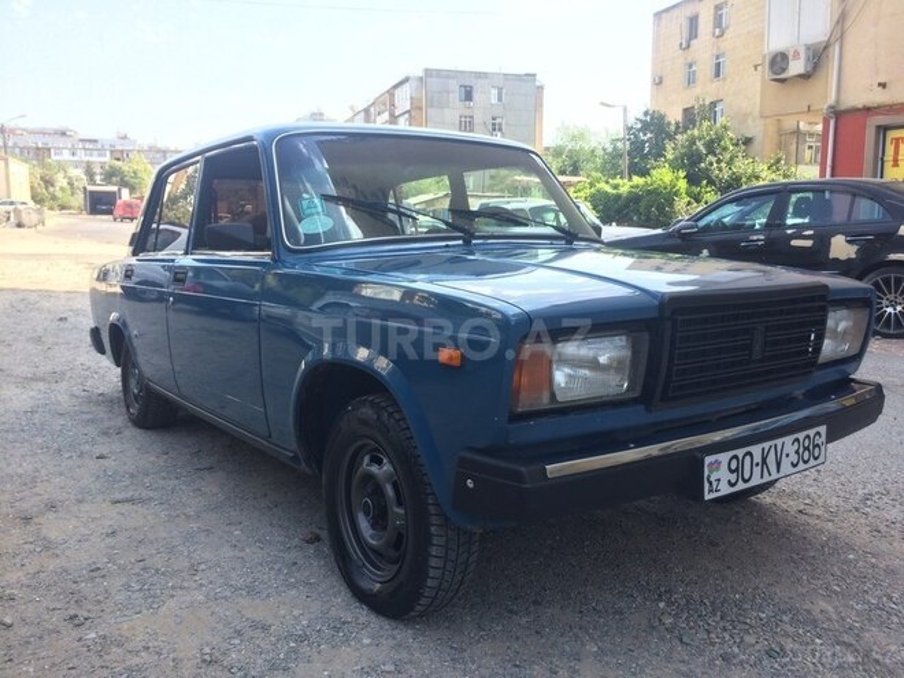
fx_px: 757
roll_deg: -0.9
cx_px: 452
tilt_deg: -9.4
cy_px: 339
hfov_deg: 61.7
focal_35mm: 29
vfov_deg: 48.2
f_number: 2.2
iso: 32
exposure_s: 1/419
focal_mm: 4.15
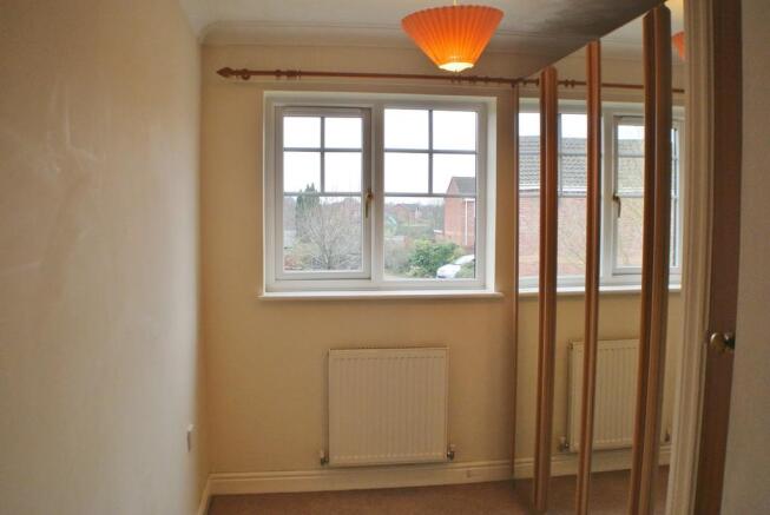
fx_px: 835
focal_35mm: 39
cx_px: 385
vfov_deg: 34.3
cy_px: 258
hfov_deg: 49.5
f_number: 4
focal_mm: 14.5
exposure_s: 1/60
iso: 500
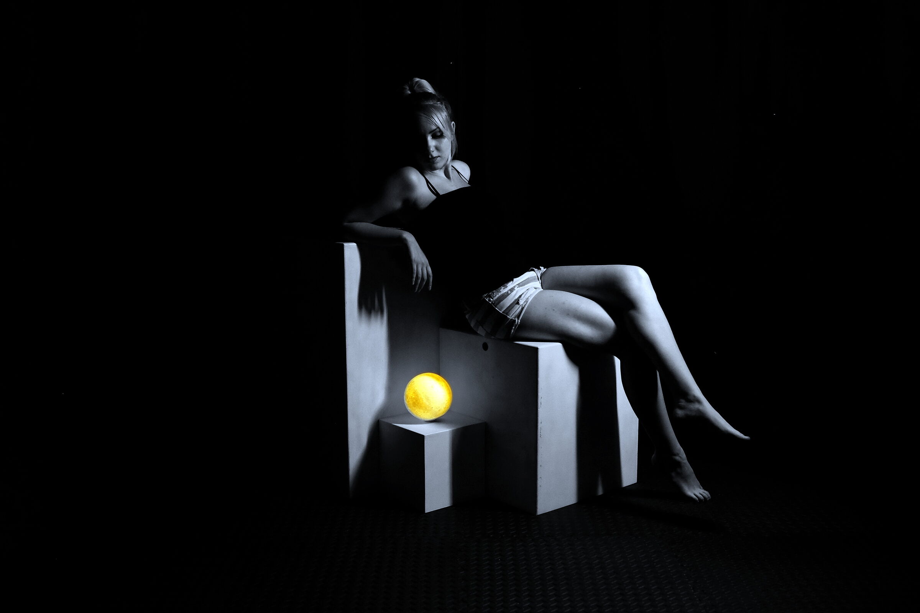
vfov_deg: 36.9
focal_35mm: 36
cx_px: 460
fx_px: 920
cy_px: 306
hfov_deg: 53.1
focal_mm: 24.3
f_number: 3.2
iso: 800
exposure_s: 1/180
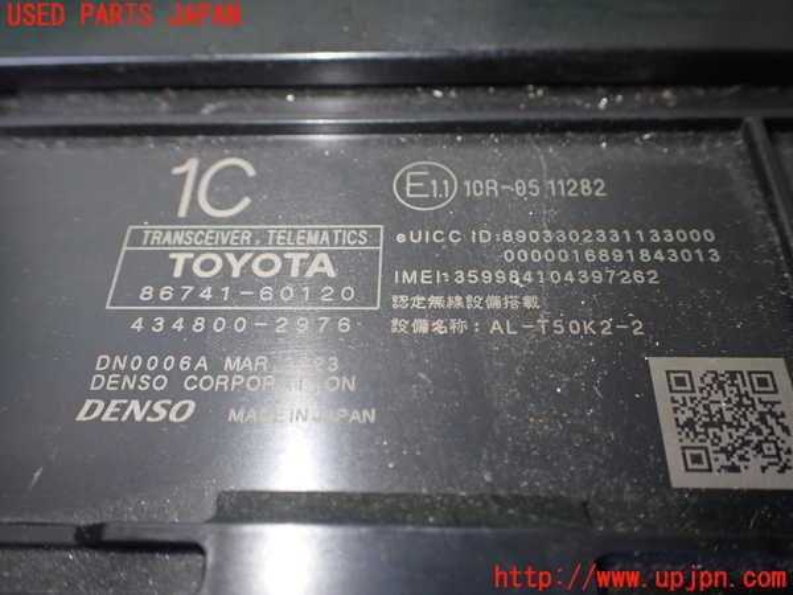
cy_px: 298
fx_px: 687
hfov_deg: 60.0
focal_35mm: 30
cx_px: 396
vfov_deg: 46.8
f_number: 2.3
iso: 400
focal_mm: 5.4
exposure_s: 1/125
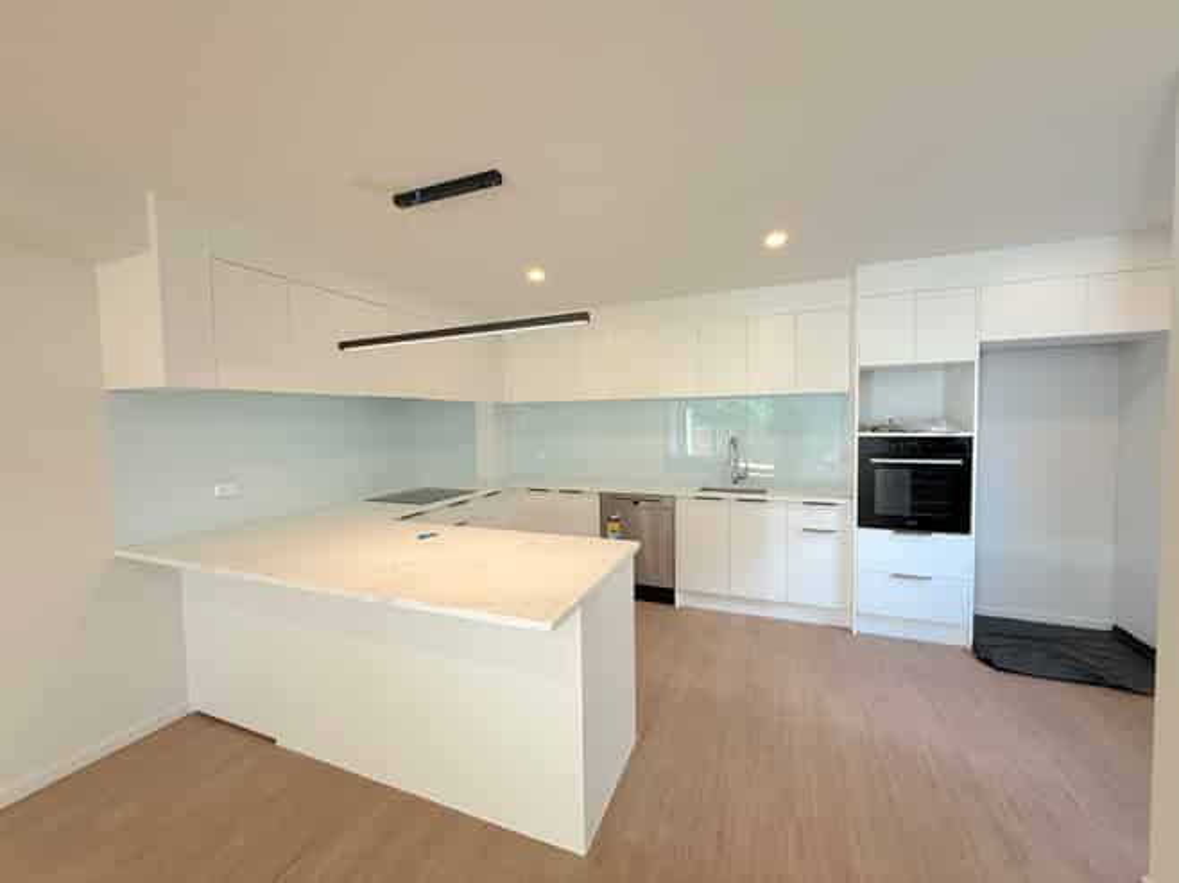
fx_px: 477
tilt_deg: -1.9
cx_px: 590
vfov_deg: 85.6
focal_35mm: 14
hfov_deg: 102.1
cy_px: 442
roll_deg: +0.8
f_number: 2.2
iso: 80
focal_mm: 2.22
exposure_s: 1/100
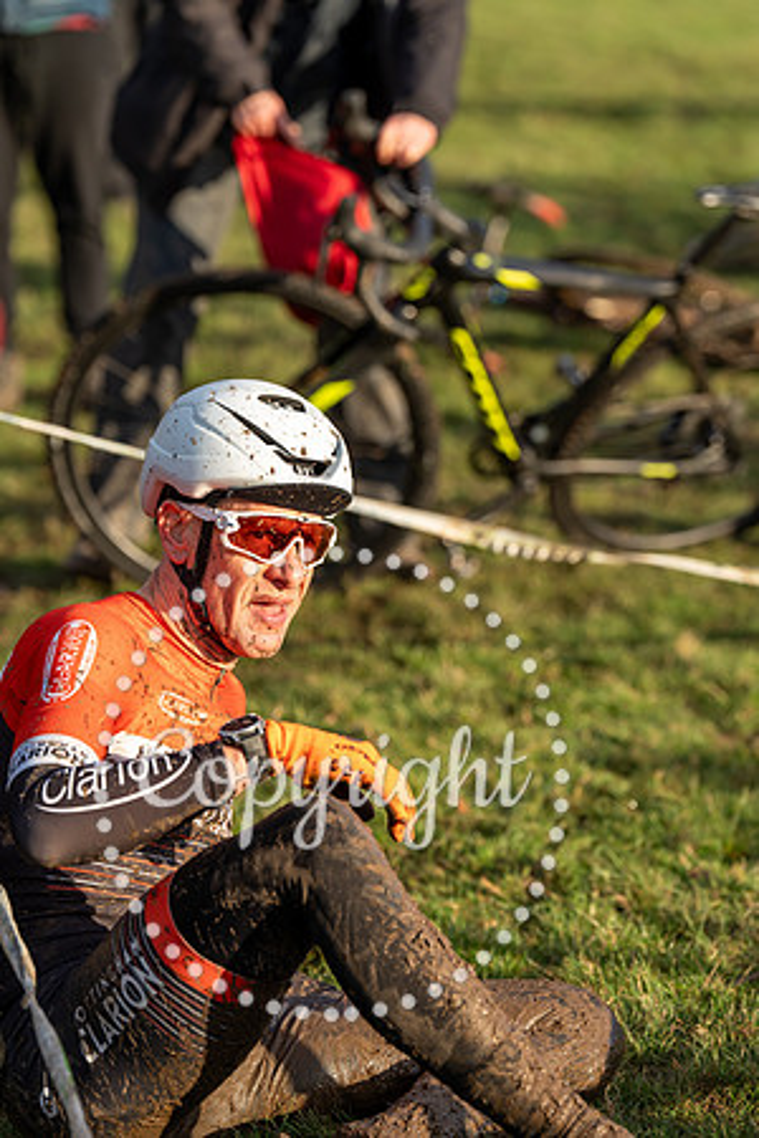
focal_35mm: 154
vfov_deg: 13.3
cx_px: 380
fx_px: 4870
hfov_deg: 8.9
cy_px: 569
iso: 250
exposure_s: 1/1000
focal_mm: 154
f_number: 4
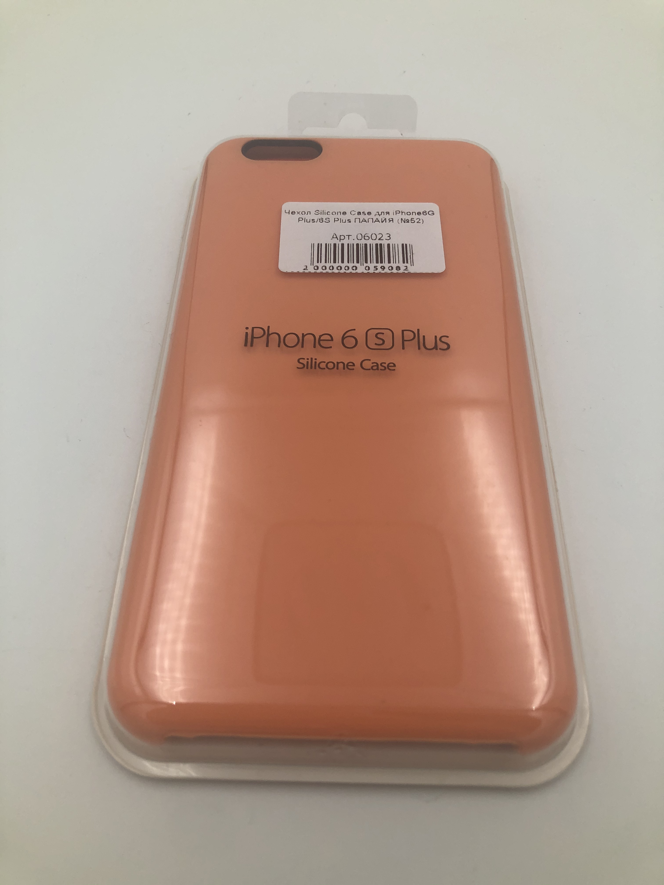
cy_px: 442
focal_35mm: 28
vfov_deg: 63.4
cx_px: 332
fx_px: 716
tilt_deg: -58.6
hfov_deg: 49.7
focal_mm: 3.99
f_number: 1.8
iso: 20
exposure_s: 1/1043
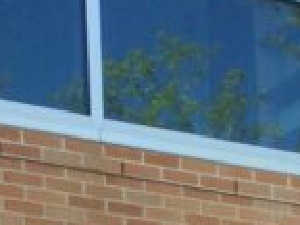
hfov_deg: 9.1
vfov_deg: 6.4
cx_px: 412
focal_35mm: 213
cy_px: 685
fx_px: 1846
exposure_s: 1/357
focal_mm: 4.12
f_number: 2.2
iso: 32
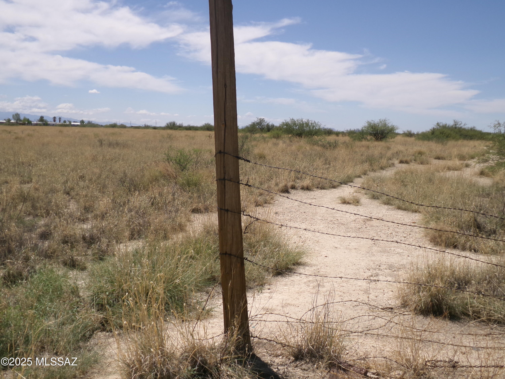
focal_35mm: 37
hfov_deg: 50.1
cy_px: 190
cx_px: 252
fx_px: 540
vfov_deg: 38.7
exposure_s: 1/160
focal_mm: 6.6
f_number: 11.85
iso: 100
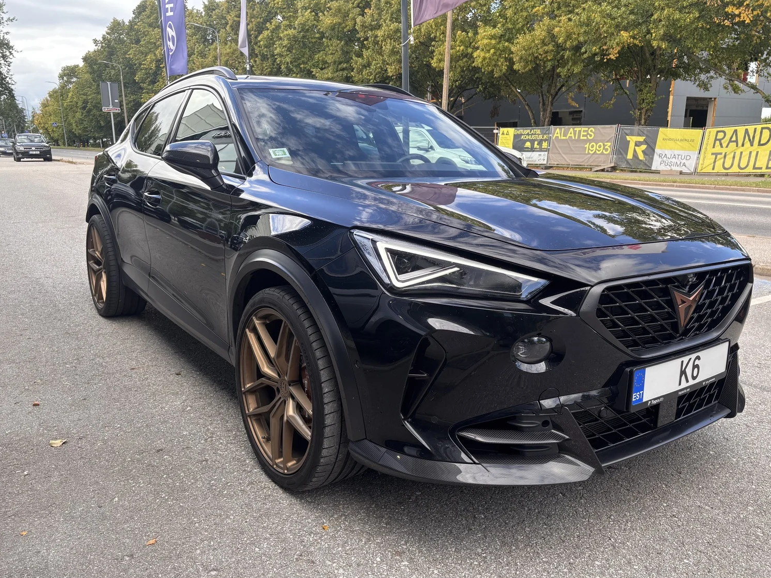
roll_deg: +0.3
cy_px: 307
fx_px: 624
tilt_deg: -15.6
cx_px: 406
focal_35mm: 28
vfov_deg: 49.7
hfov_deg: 63.4
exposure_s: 1/374
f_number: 1.6
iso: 50
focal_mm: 5.96
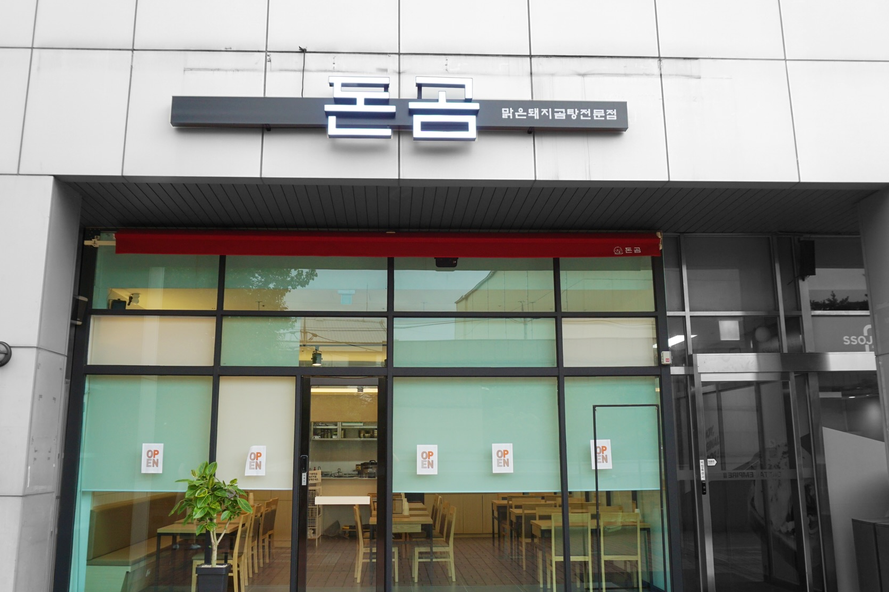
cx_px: 425
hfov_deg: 57.2
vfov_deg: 39.9
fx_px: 815
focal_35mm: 33
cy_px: 275
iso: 100
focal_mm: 16
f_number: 5.6
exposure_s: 1/80
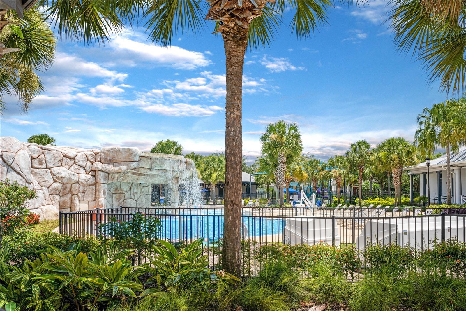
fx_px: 330
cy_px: 156
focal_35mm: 26
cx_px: 233
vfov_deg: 50.4
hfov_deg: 70.4
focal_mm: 25.5
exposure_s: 1/320
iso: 200
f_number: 13
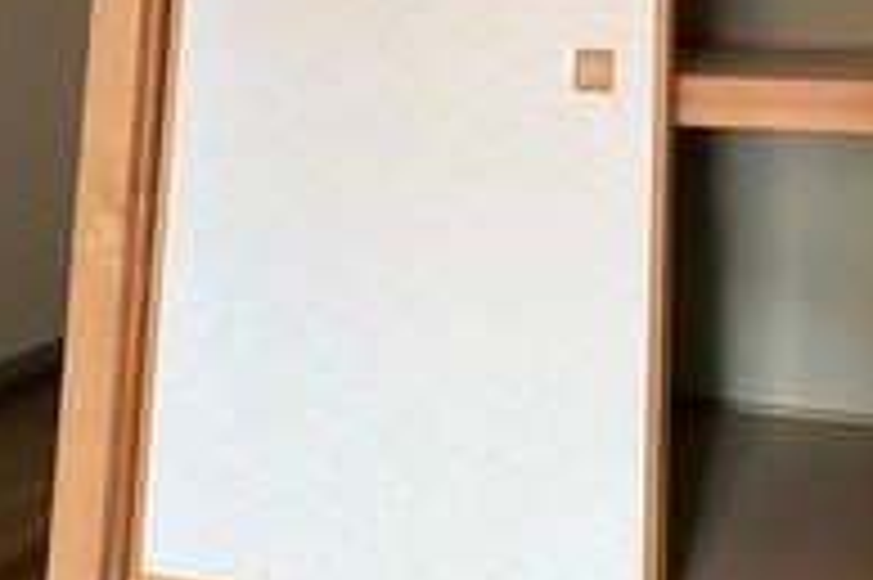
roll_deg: -0.7
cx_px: 702
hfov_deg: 44.1
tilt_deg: +6.0
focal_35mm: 42
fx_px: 1018
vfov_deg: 27.8
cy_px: -121
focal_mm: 2.22
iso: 640
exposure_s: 1/60
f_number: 2.2
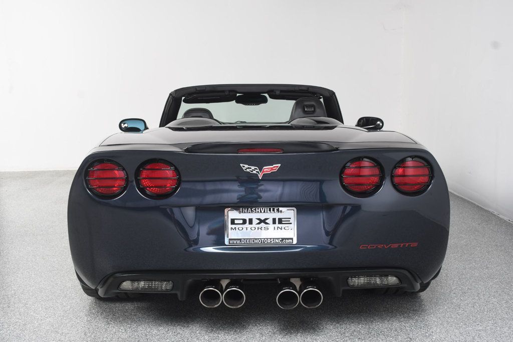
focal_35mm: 40
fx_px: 570
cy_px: 171
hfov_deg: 48.5
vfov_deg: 33.4
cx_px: 256
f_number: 7.1
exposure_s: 1/160
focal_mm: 27
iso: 100
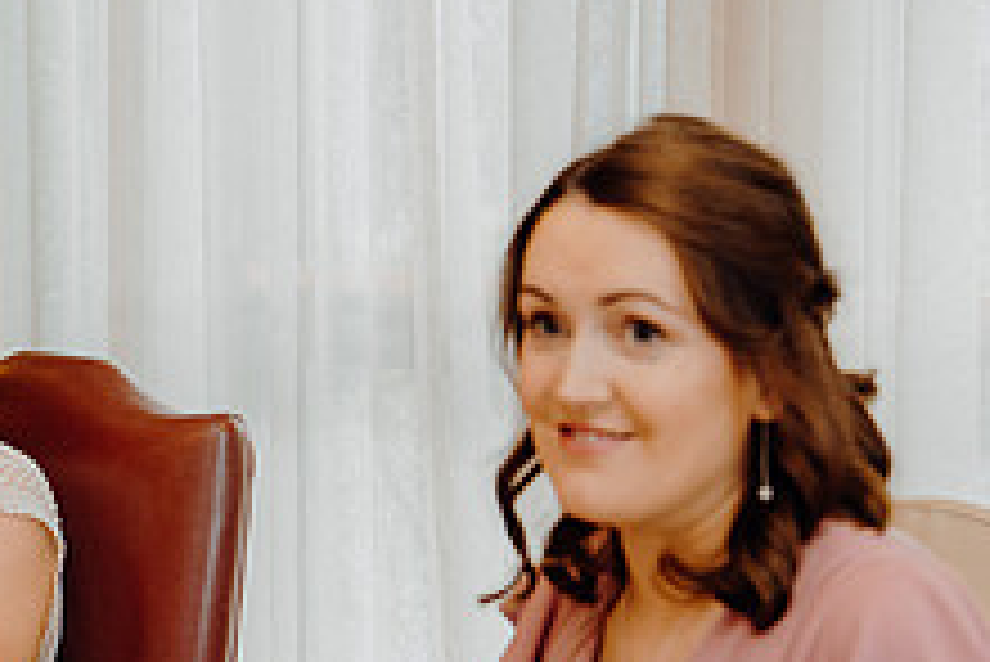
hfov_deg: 13.6
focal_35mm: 145
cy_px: 484
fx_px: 3990
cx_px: -284
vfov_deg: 9.5
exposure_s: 1/200
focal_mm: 55
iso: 1250
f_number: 2.8
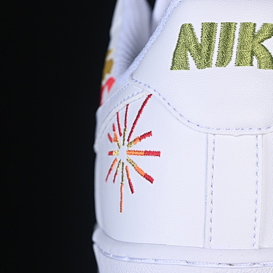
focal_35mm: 126
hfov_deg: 13.8
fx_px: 1124
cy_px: 164
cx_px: 212
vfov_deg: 13.8
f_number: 7.1
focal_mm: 50
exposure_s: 1/80
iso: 160
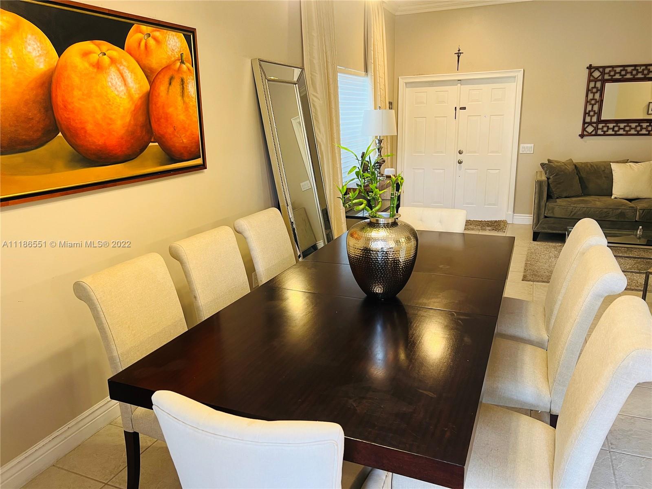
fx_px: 490
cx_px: 326
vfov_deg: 53.1
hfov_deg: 67.3
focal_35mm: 26
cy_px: 244
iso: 125
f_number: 1.5
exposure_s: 1/60
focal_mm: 5.7
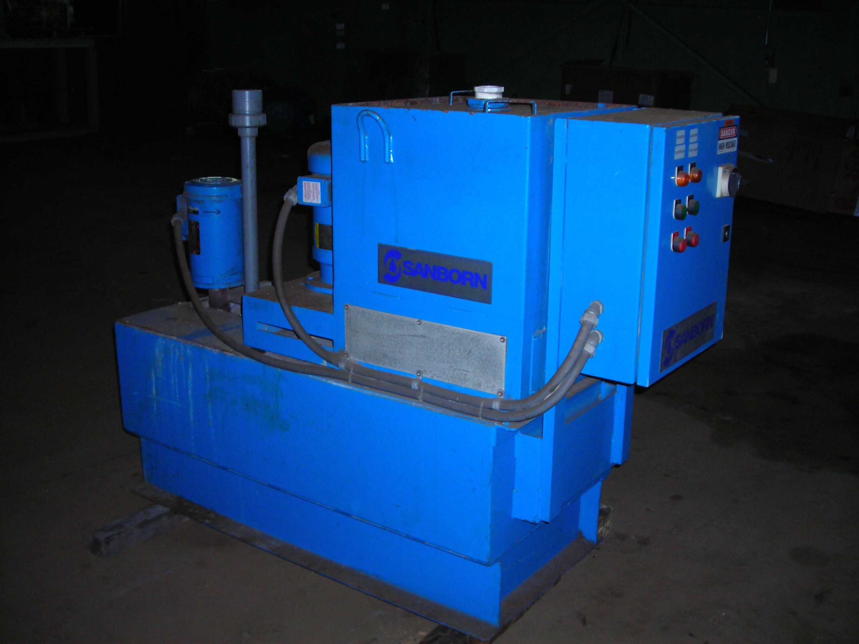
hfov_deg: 49.0
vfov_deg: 37.7
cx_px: 430
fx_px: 943
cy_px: 322
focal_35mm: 38
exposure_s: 1/60.1
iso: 131
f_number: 3.2
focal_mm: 6.3
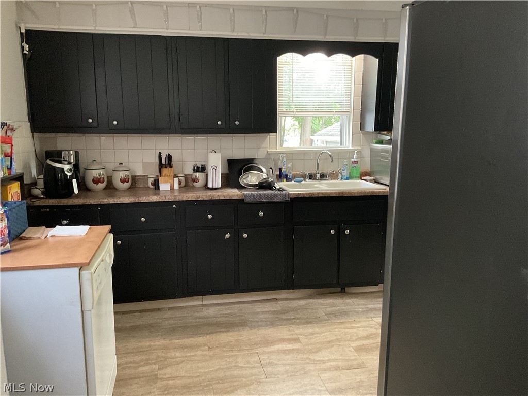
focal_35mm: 29
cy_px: 198
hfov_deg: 61.7
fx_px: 442
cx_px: 264
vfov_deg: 48.2
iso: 500
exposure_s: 1/30
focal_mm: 3
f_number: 1.8
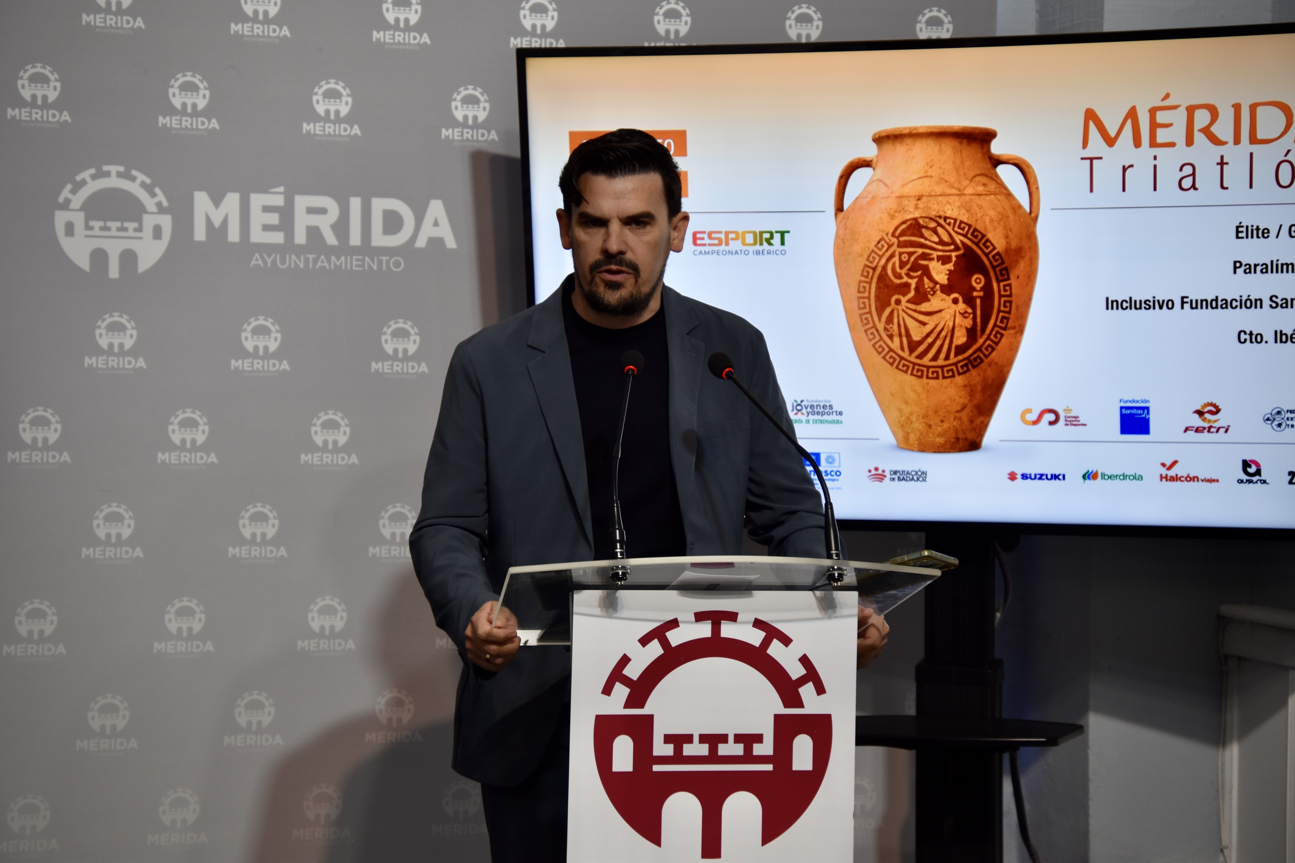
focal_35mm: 105
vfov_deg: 13.0
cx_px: 648
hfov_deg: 19.5
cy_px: 432
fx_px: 3777
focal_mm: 70
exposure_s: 1/80
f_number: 4.5
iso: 400
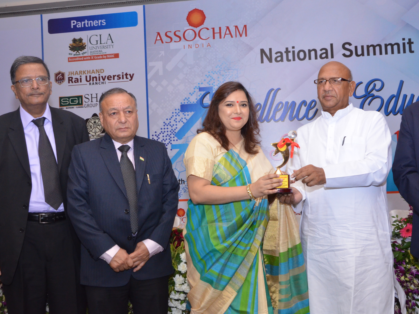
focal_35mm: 40
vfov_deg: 36.0
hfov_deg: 46.8
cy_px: 156
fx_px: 484
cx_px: 209
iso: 2200
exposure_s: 1/60
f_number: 9
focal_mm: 24
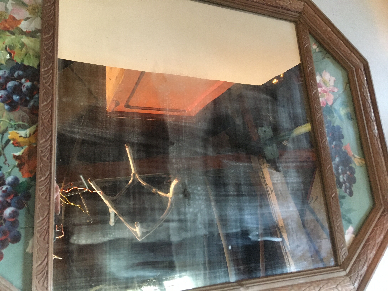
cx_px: 194
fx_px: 325
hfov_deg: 61.7
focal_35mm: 29
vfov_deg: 48.2
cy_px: 146
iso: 250
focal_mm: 4.15
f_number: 2.2
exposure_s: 1/17
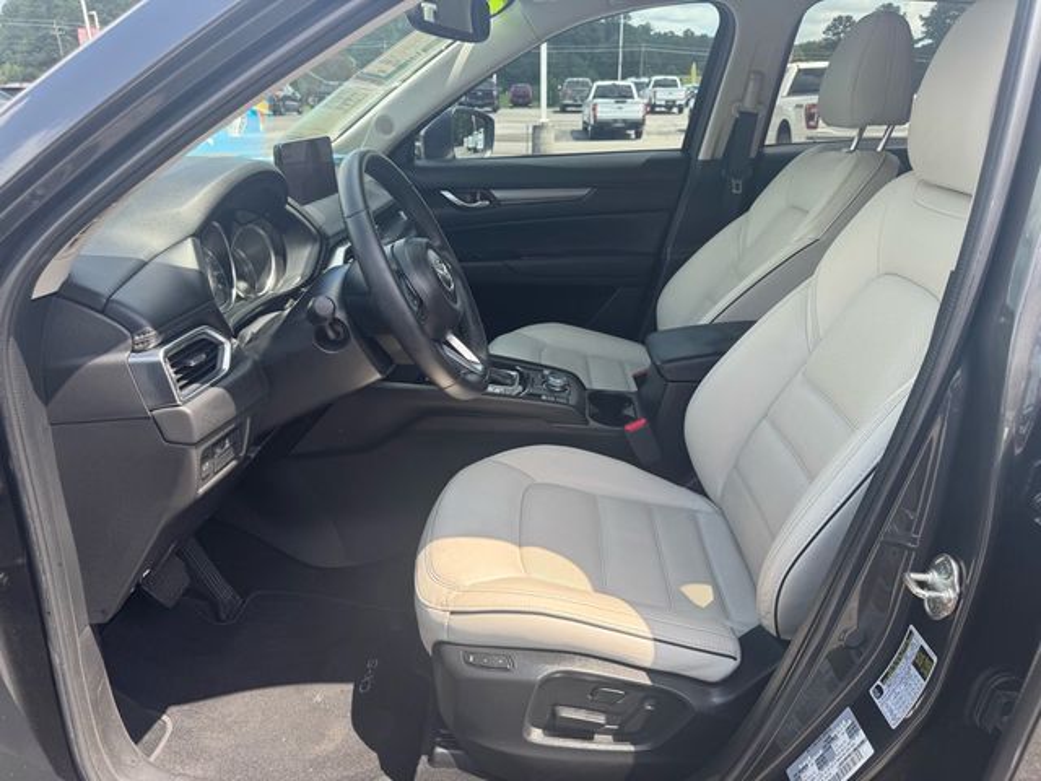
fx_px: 722
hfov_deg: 71.6
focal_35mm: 24
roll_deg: -0.1
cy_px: 390
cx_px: 520
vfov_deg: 56.8
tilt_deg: -23.3
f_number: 1.78
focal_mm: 6.76
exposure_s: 1/802
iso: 80
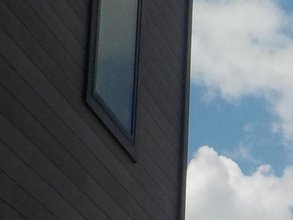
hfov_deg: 13.8
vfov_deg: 10.4
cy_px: 346
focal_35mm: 137
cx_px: 384
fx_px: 1160
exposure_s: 1/2000
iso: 125
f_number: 3.3
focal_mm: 4.1
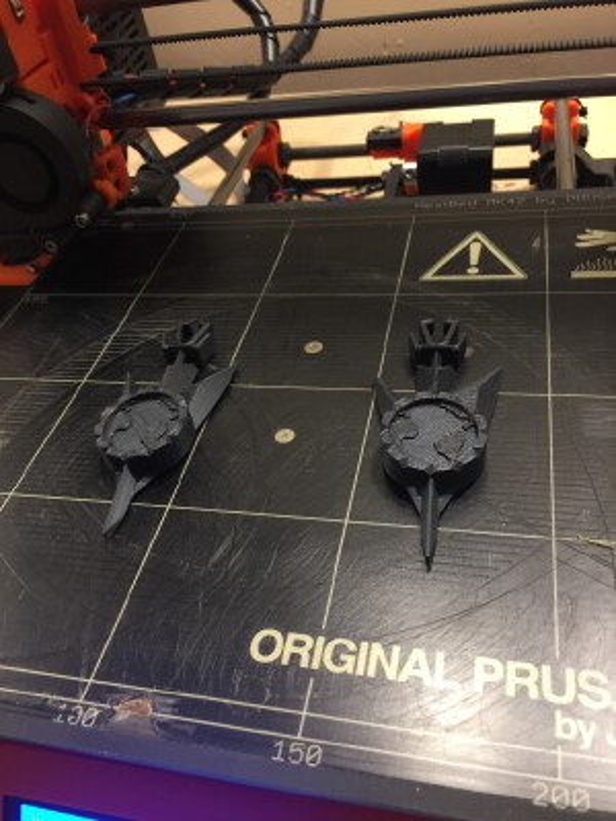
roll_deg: +12.8
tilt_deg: -41.0
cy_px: 410
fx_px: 688
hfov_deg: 48.2
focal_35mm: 29
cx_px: 308
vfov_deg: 61.7
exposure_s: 1/17
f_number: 2.2
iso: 125
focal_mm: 4.15
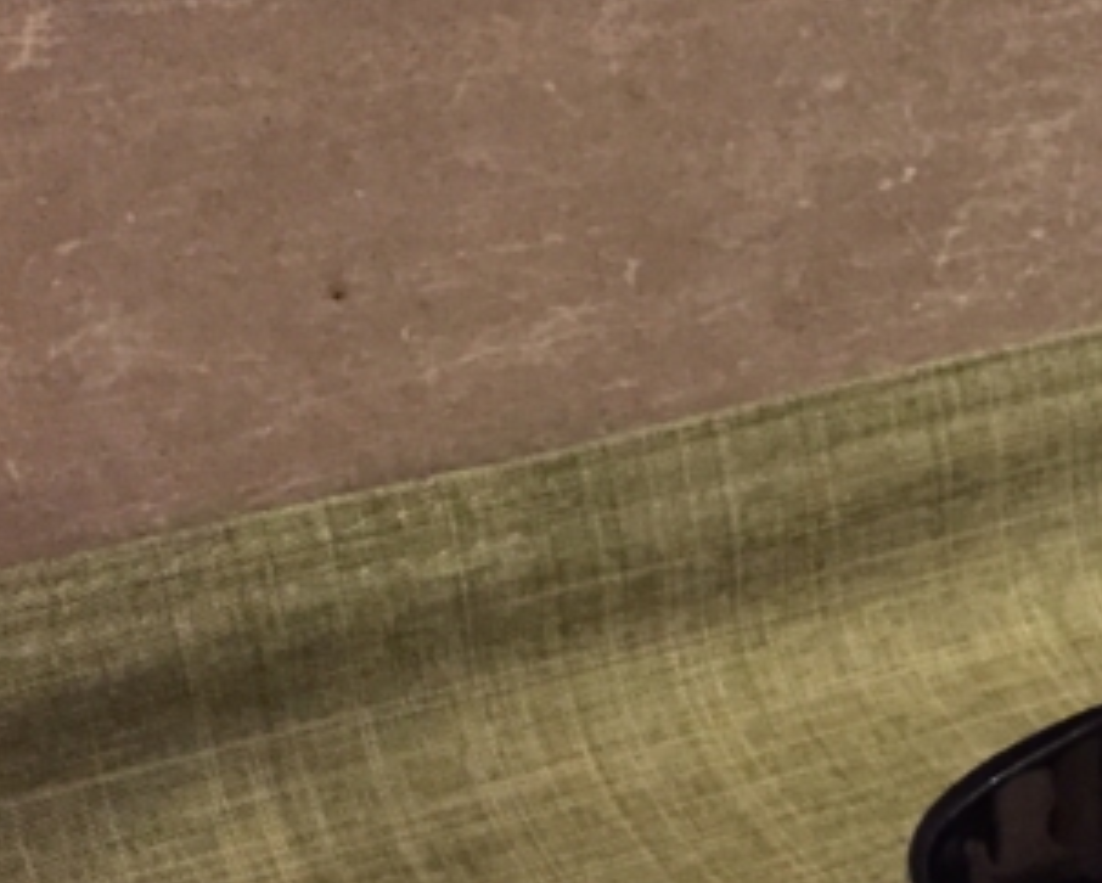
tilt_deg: -32.1
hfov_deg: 18.8
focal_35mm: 96
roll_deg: -6.4
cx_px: 1350
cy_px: 617
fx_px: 3133
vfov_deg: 16.0
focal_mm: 4.15
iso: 320
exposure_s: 1/15
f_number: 2.2
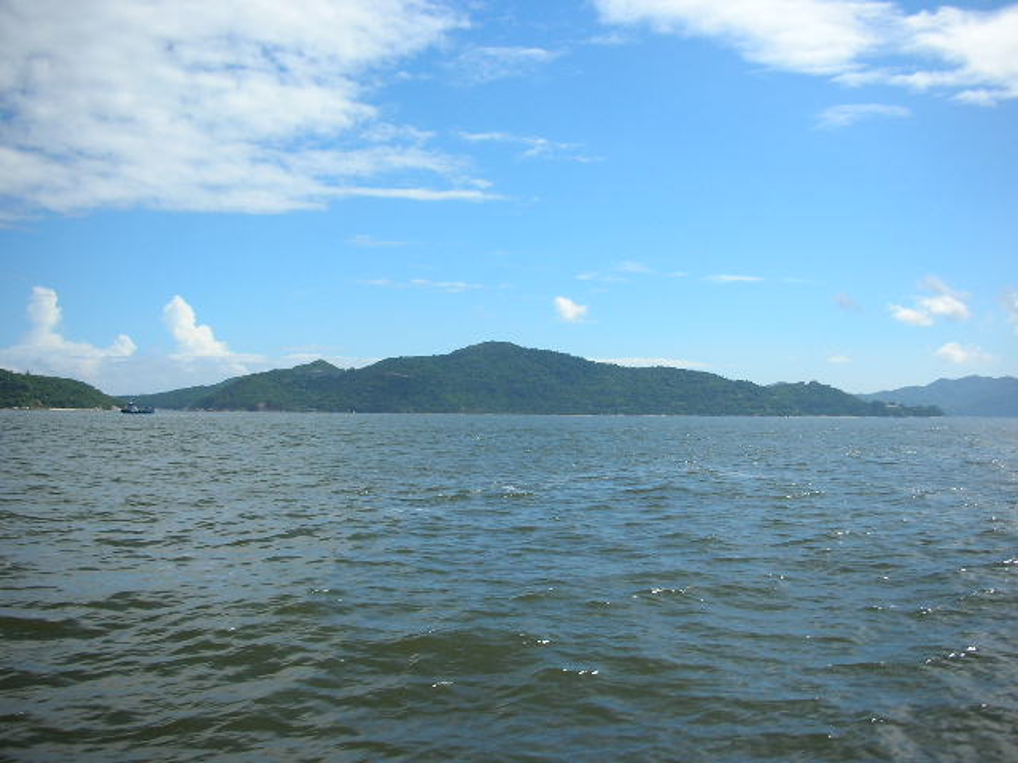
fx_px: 1029
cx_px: 509
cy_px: 382
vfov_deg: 40.7
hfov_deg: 52.6
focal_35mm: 35
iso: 50
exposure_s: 1/113
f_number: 8.5
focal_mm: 5.8
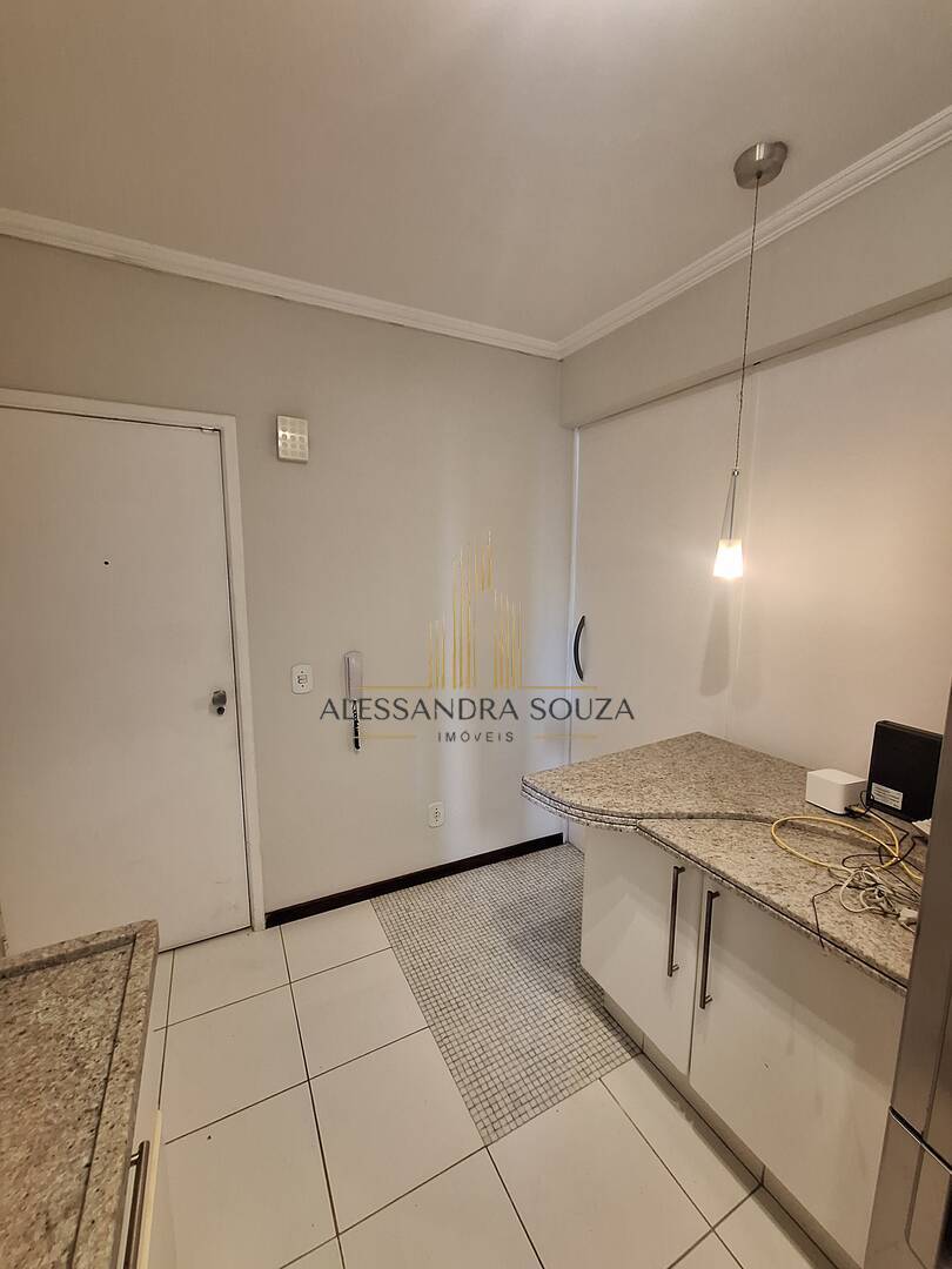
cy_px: 634
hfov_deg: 89.9
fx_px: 477
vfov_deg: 106.2
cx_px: 476
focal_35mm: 13
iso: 200
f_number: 2.2
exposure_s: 1/40
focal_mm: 1.74
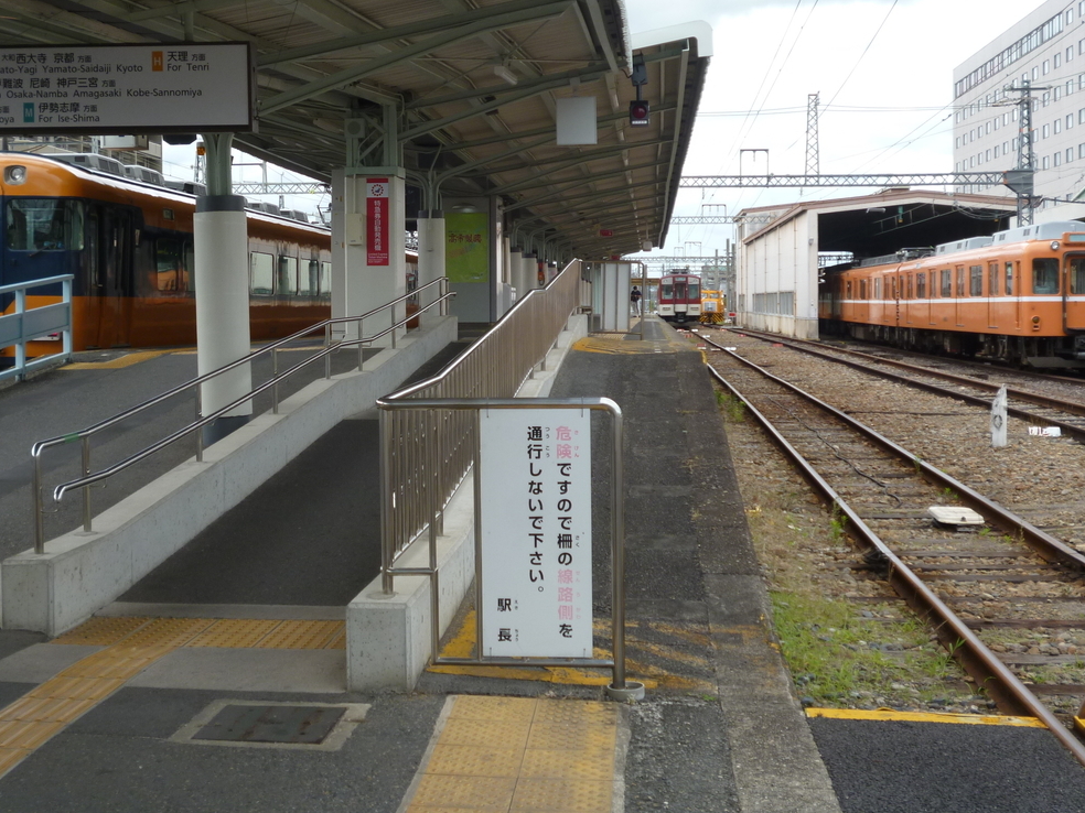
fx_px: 1567
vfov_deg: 29.1
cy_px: 334
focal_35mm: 50
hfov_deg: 38.2
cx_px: 502
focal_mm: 7.3
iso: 100
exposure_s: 1/320
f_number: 3.7
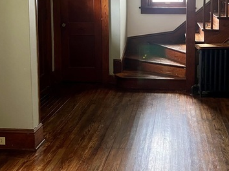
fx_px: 324
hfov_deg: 38.3
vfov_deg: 28.6
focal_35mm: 49
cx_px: 162
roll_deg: -0.1
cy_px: 19
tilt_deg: -5.6
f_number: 1.5
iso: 640
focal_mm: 5.7
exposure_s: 1/40
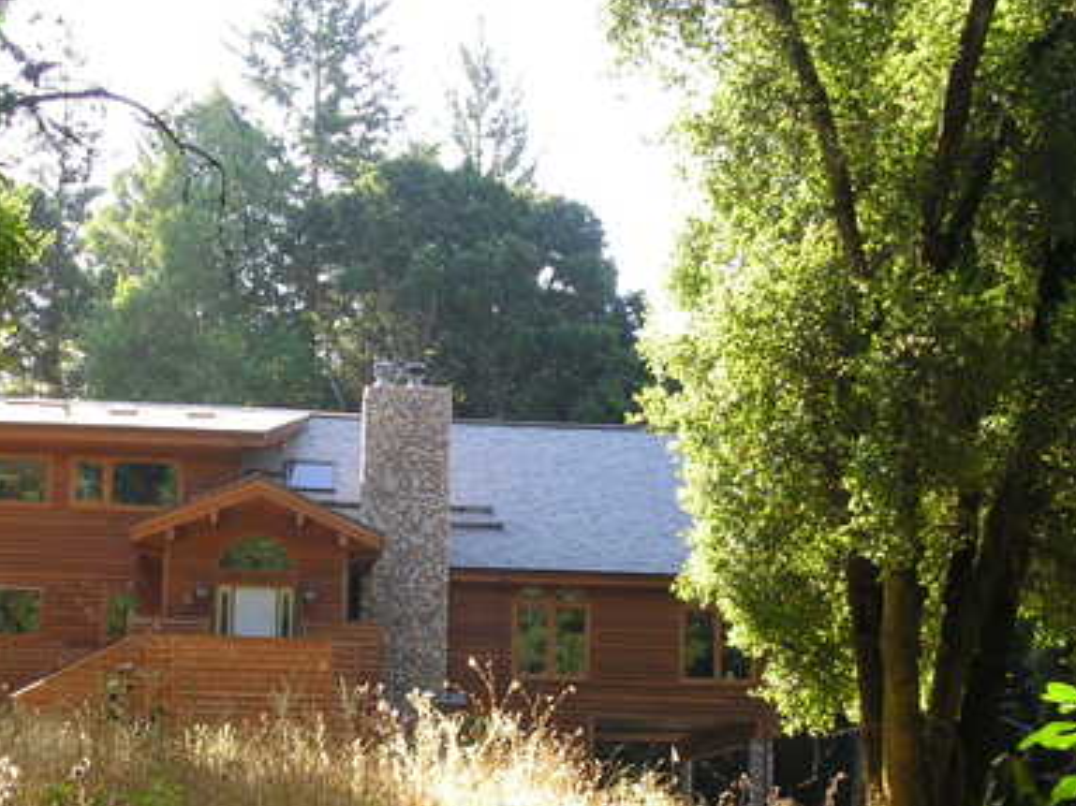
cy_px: 577
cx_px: 386
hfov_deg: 31.5
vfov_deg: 23.8
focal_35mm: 61
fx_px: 1896
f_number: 4
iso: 100
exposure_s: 1/90
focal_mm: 7.8
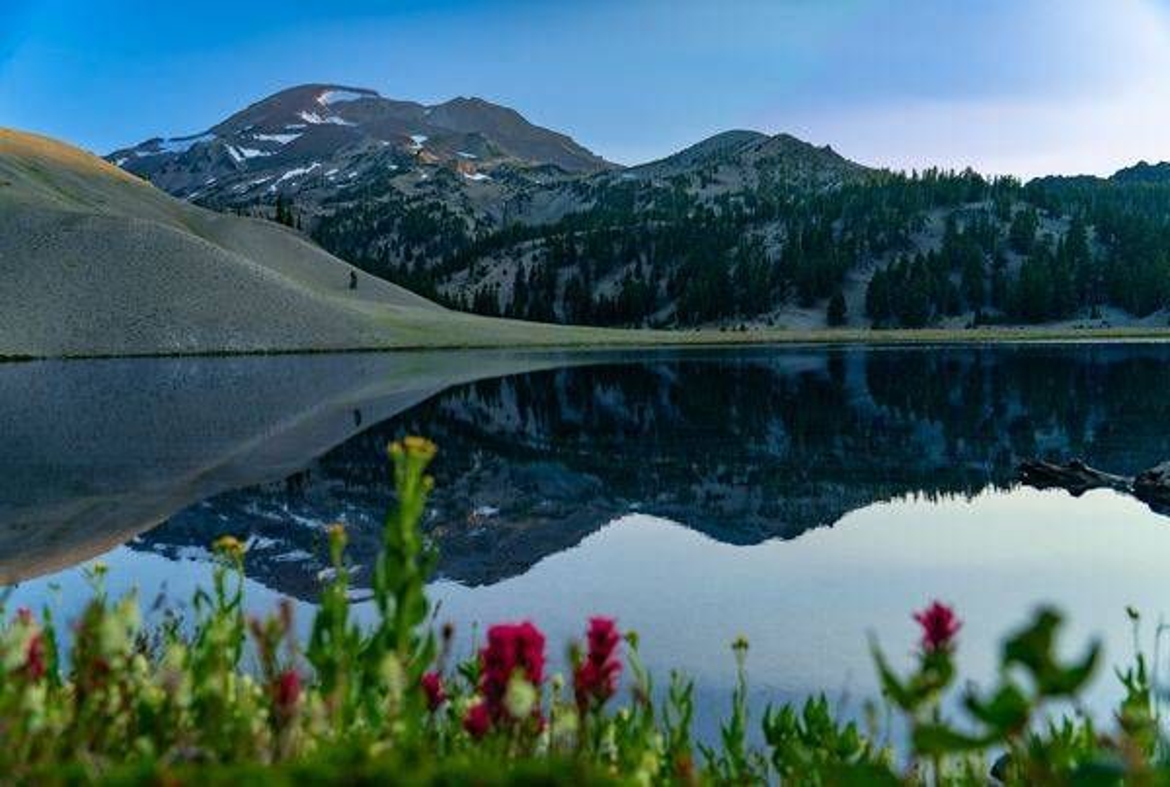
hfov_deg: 66.3
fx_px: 896
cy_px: 394
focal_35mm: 27
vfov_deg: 47.4
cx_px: 595
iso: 640
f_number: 4
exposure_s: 1/320
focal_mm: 26
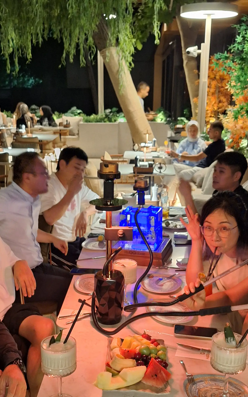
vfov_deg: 45.8
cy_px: 252
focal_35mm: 43
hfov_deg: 29.9
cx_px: 124
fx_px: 465
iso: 400
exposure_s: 1/25
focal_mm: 5.54
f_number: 1.8
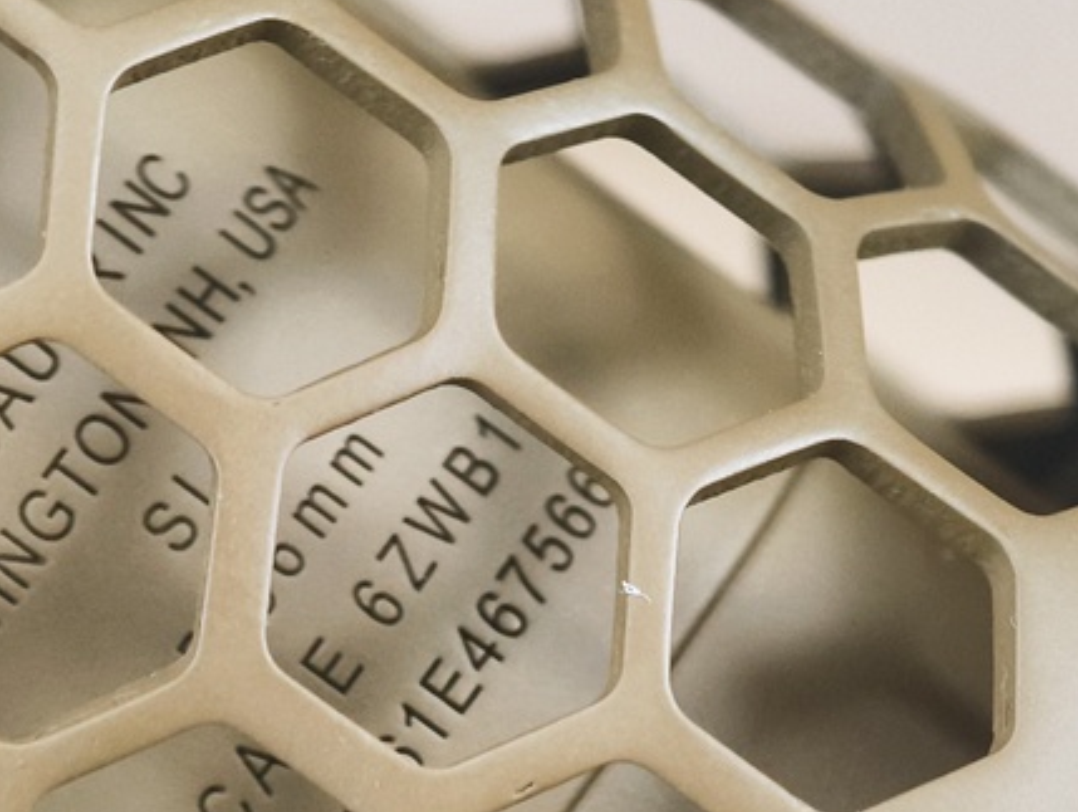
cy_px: 701
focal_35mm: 238
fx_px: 7422
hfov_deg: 8.3
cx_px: 216
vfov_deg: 6.2
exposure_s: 1/24
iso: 2499
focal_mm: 22.48
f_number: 2.67
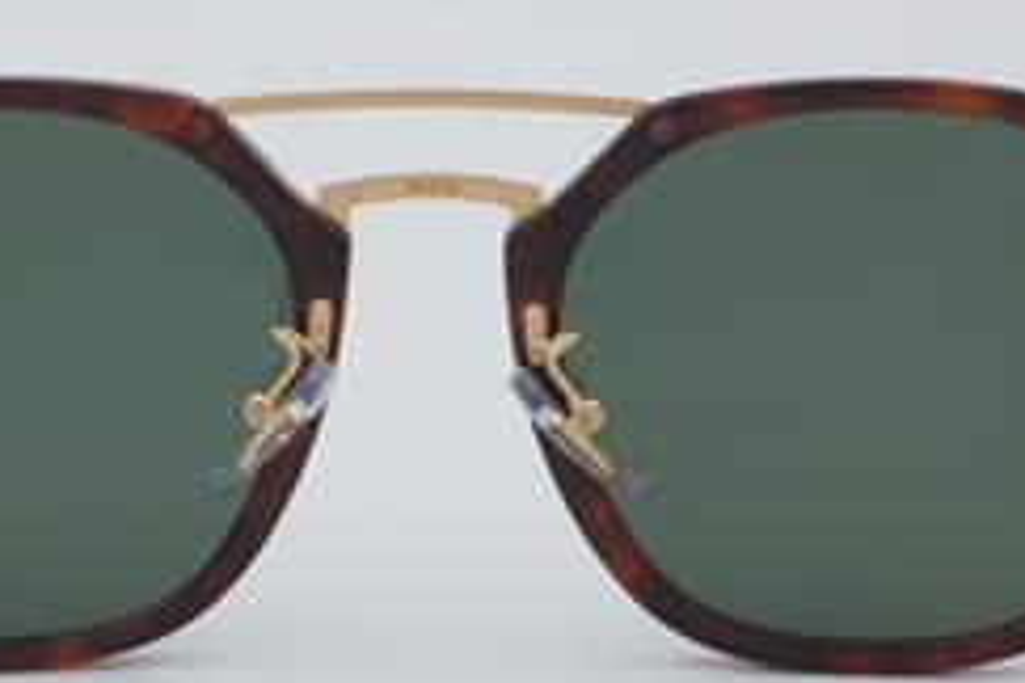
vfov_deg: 10.1
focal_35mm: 136
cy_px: 388
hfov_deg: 15.1
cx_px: 430
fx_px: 3867
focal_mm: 55
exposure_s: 1/4
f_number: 32
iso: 100
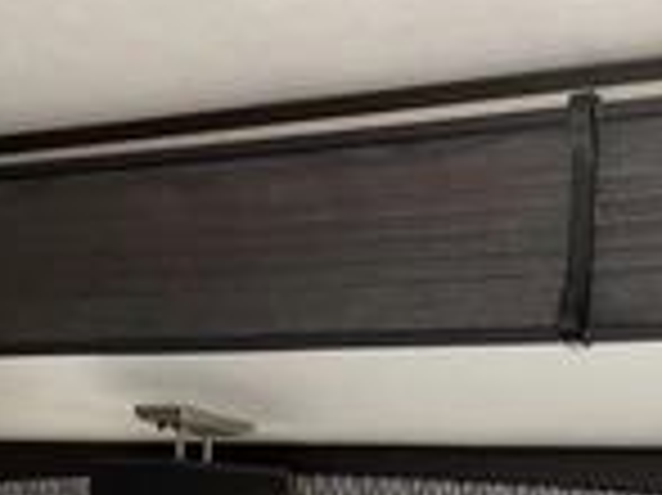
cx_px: 234
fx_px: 1510
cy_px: 500
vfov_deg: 18.2
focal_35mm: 79
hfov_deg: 24.6
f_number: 1.8
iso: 80
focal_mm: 3
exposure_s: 1/60
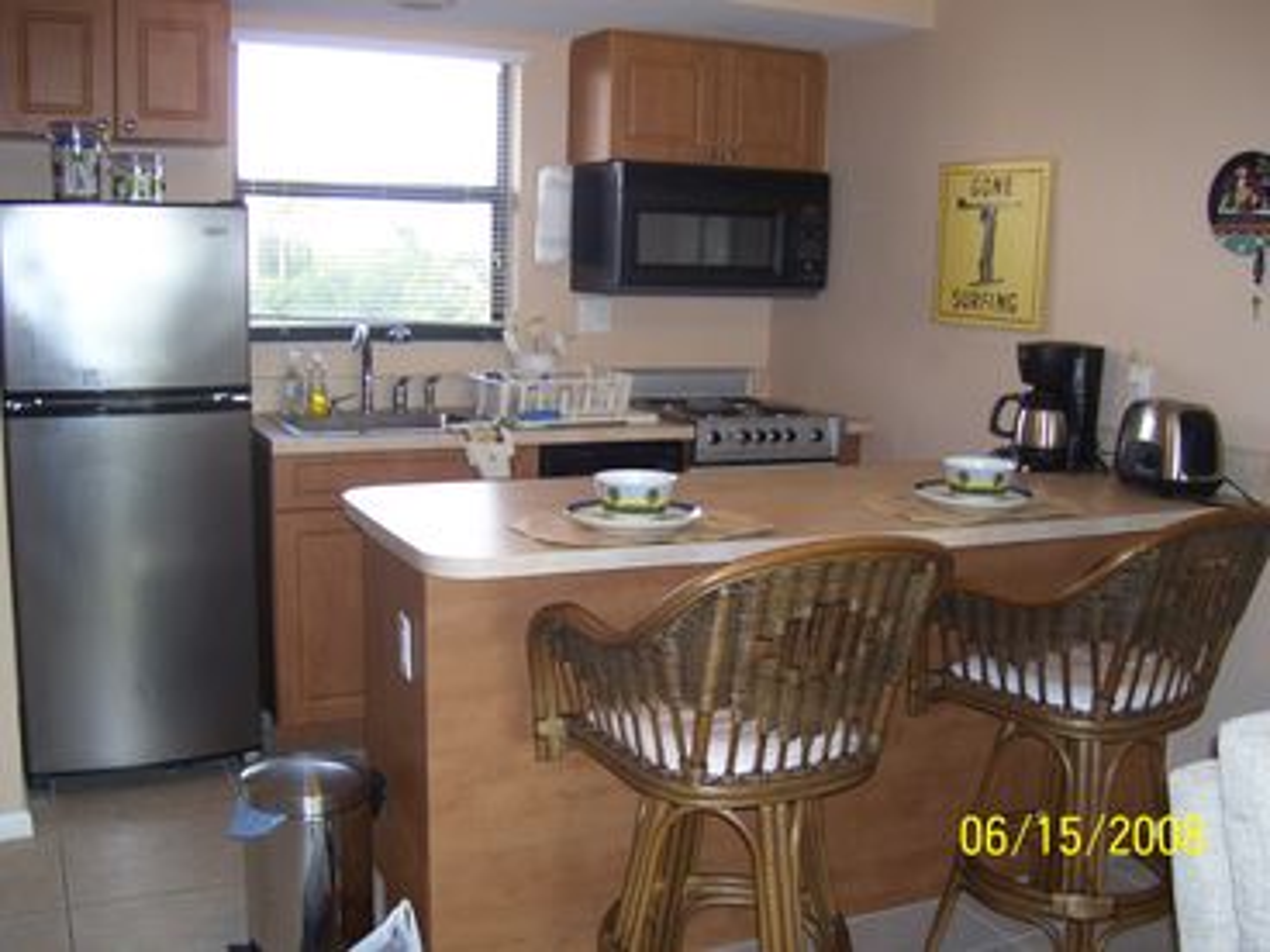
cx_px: 635
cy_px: 476
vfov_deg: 38.7
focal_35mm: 37
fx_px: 1357
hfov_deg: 50.1
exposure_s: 1/60
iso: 125
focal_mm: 6
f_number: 2.7
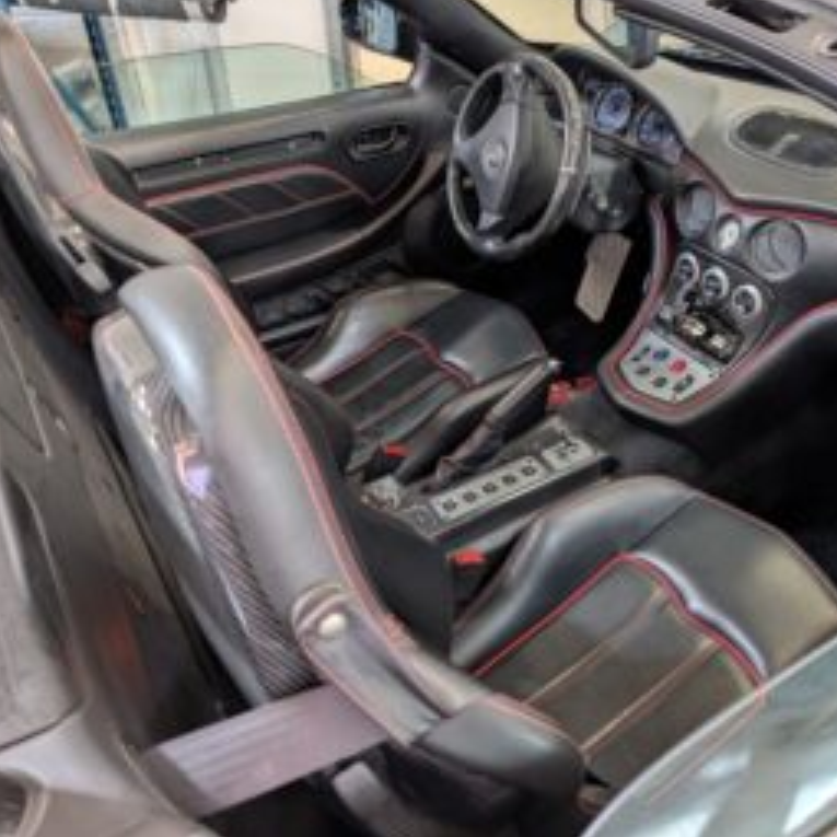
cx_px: 486
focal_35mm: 29
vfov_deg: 55.6
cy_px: 414
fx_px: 793
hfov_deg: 55.4
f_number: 1.68
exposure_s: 1/23.8
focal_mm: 6.9
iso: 140
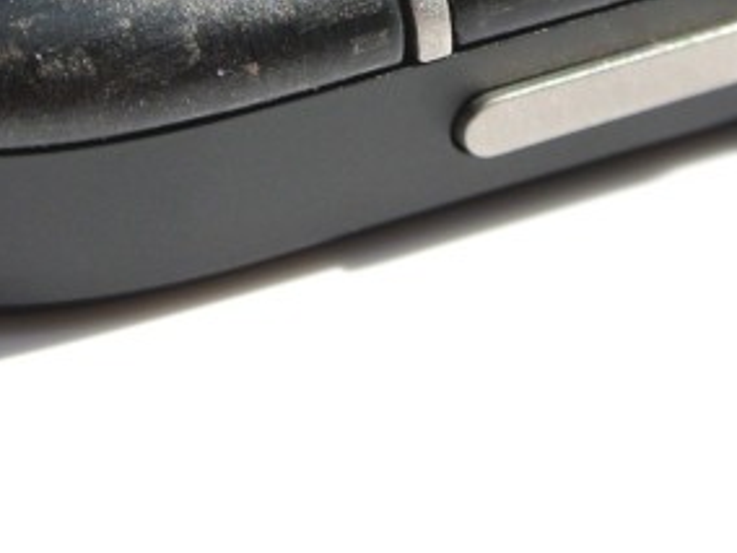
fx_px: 4514
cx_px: 509
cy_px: -74
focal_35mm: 212
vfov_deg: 7.0
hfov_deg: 9.3
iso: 100
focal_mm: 22.7
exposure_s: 1/500
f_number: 5.6
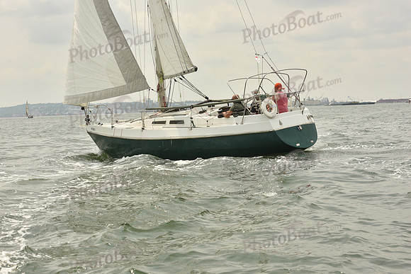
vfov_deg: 19.5
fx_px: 799
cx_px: 206
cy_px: 137
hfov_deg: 28.8
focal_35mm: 70
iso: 250
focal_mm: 70
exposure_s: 1/640
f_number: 11
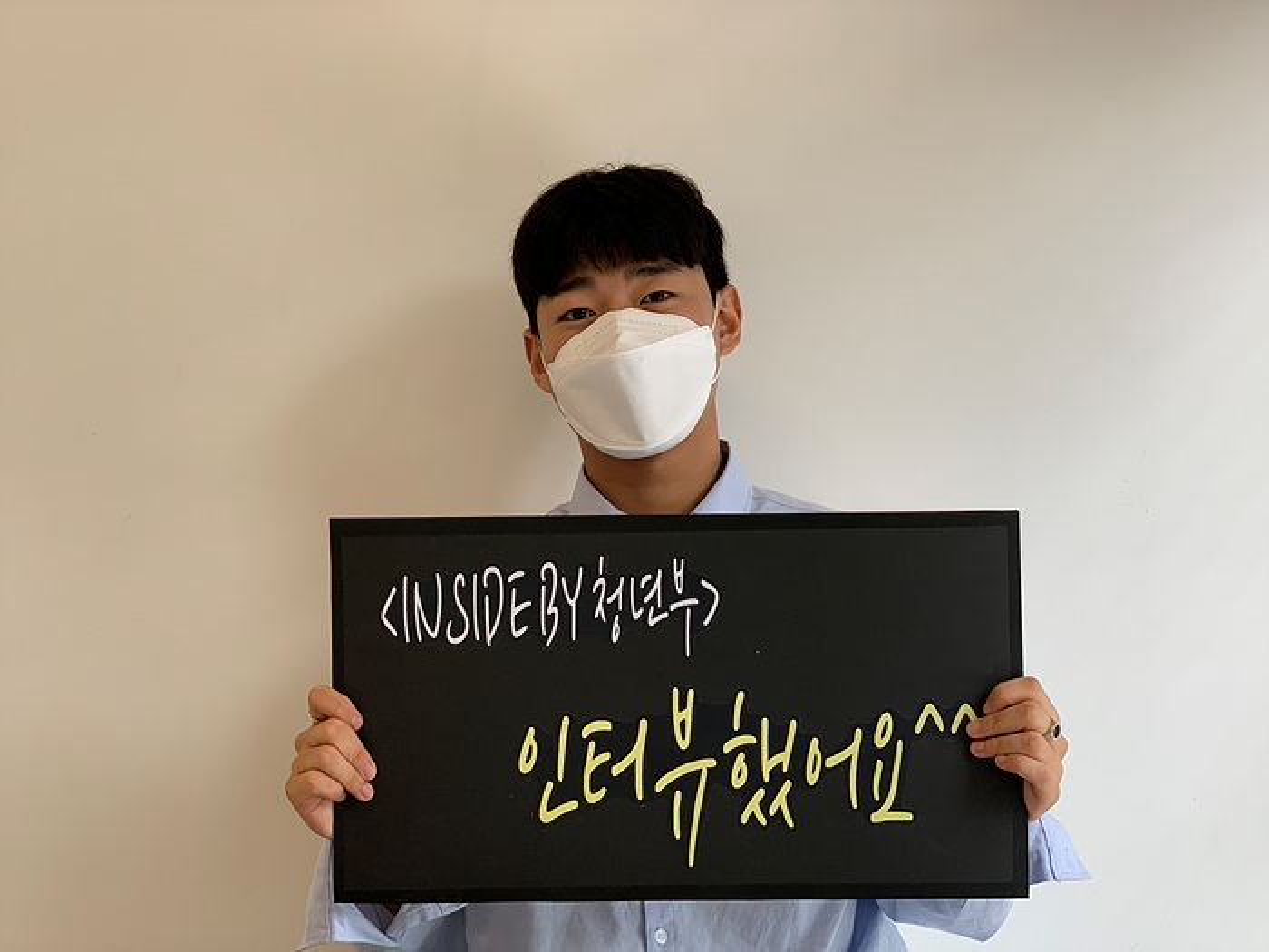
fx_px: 1906
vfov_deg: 28.0
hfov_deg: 36.8
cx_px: 634
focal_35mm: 52
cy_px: 476
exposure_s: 1/120
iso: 64
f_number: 2.4
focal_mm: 6
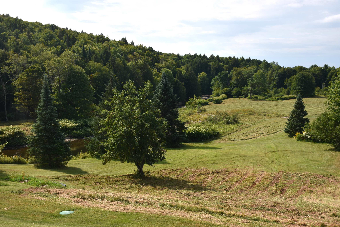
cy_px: 114
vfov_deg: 36.9
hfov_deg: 53.1
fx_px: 340
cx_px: 170
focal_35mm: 36
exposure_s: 1/250
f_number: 5
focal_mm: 24
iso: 100
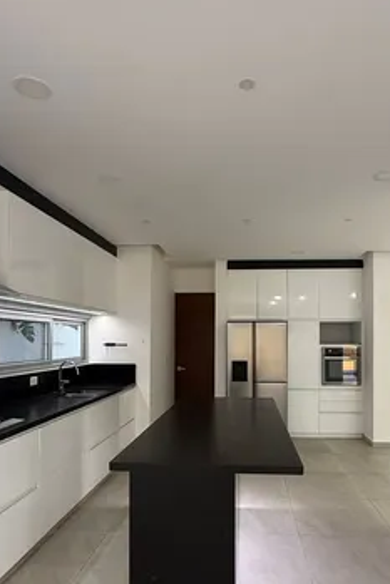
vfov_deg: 71.1
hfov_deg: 51.1
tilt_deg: +0.9
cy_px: 336
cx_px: 229
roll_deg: -0.2
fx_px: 406
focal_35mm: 25
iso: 320
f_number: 2.2
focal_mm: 2.22
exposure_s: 1/93
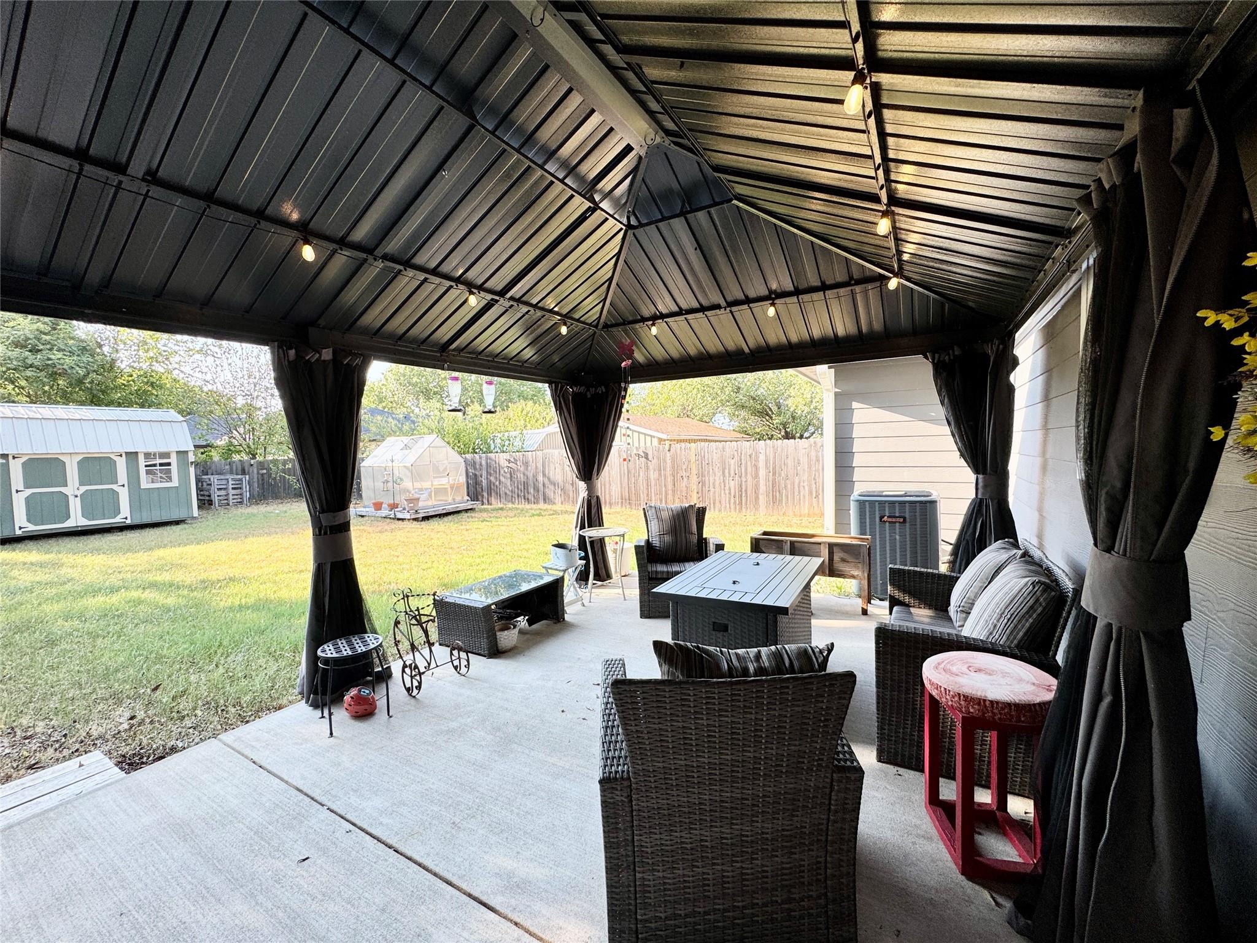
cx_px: 628
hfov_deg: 102.1
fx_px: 508
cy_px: 472
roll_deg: +0.8
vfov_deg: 85.7
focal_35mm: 14
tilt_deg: -3.4
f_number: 2.2
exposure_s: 1/249
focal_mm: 2.22
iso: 40
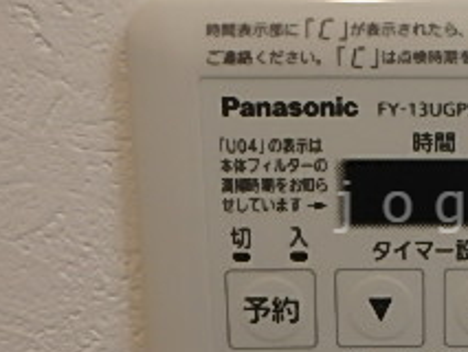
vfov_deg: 23.3
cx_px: 483
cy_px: 207
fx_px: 852
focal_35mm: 63
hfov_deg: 28.5
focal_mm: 3.7
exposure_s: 1/40
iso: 200
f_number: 3.5
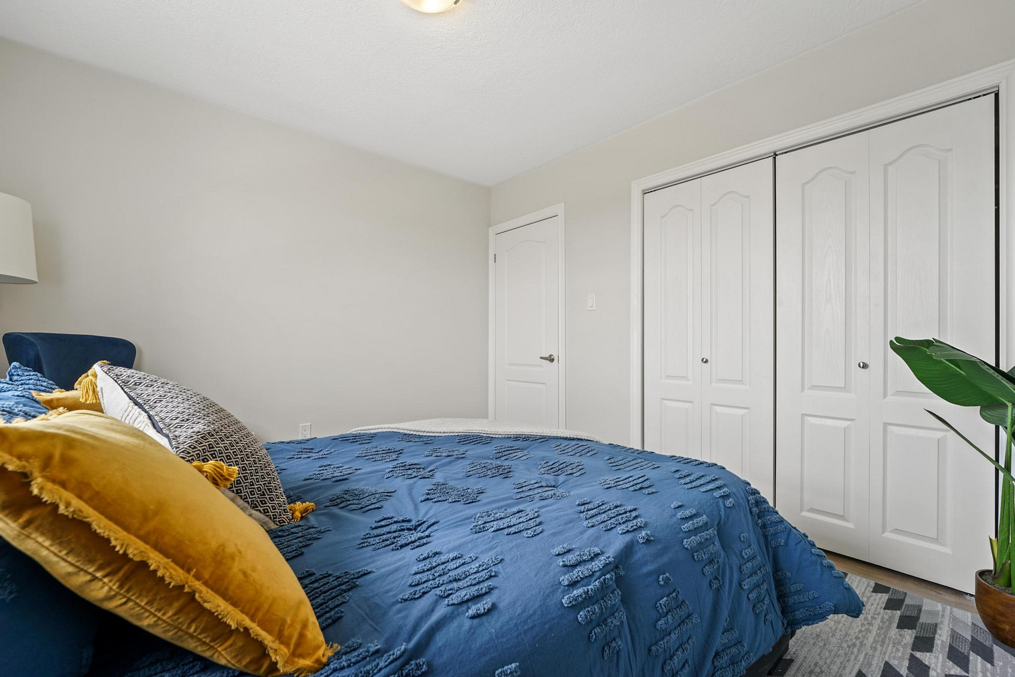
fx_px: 417
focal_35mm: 15
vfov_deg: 78.1
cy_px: 338
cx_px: 508
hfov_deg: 101.1
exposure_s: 1/4
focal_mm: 14.8
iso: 100
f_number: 8
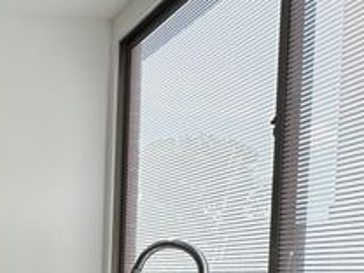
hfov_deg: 32.1
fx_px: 473
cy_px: 290
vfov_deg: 29.4
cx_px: -108
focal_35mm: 45
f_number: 2.2
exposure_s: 1/285
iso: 40
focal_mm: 2.22
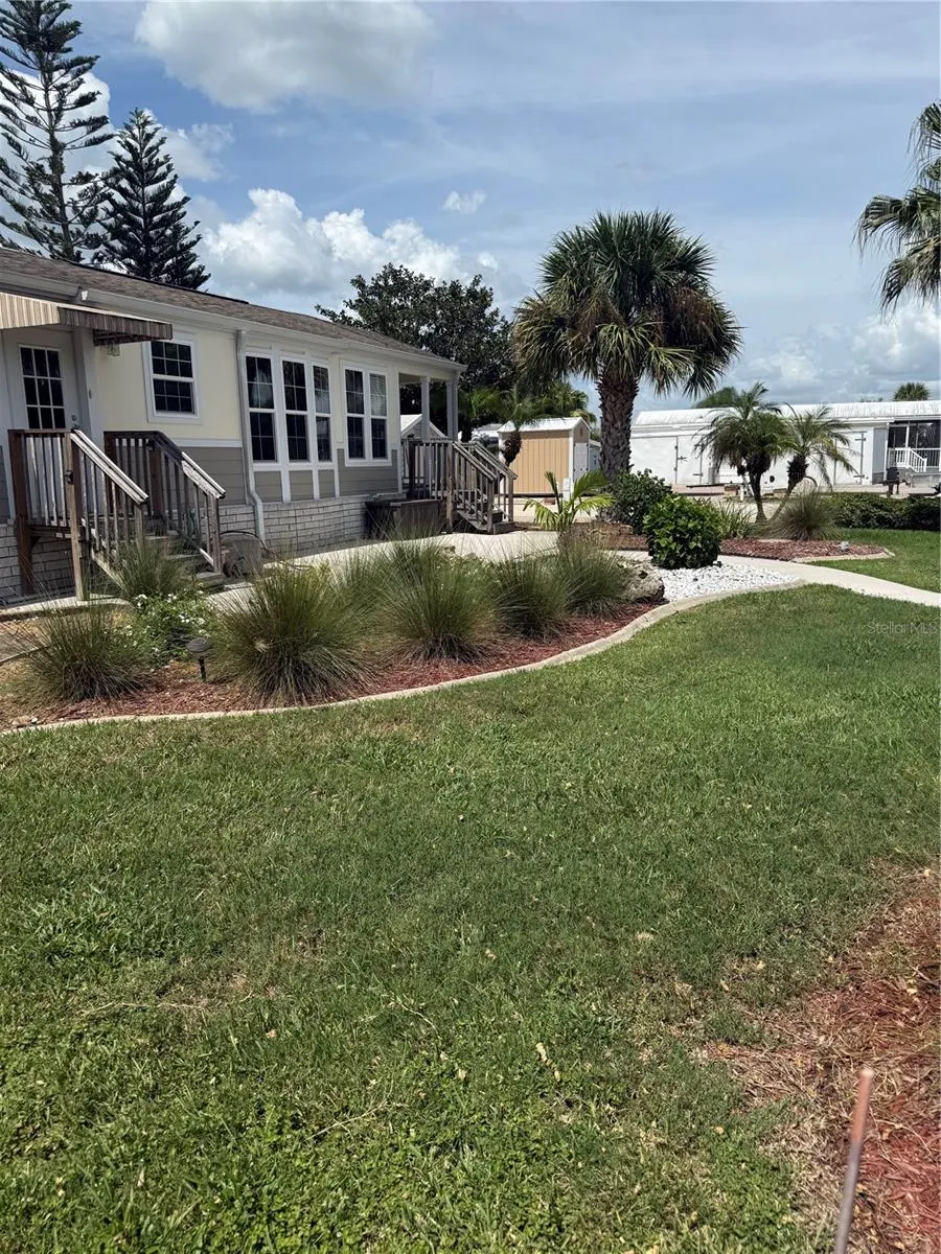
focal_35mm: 24
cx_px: 470
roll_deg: +1.0
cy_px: 627
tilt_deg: -11.3
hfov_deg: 56.8
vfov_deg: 71.6
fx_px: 870
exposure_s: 1/6711
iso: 80
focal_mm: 6.76
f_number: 1.78
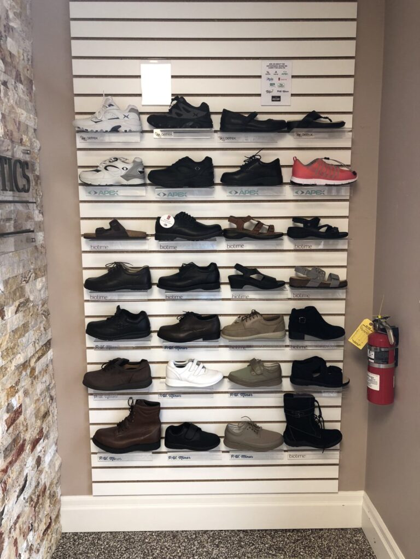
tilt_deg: -9.9
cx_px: 210
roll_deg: -0.1
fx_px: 453
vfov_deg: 63.4
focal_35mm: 28
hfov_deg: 49.7
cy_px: 280
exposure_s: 1/24
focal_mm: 3.99
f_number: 1.8
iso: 32
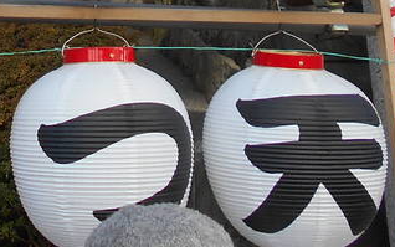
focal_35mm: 104
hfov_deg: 19.4
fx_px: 1120
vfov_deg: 11.2
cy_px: -277
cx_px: 4
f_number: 3.2
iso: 80
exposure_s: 1/250
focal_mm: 4.6
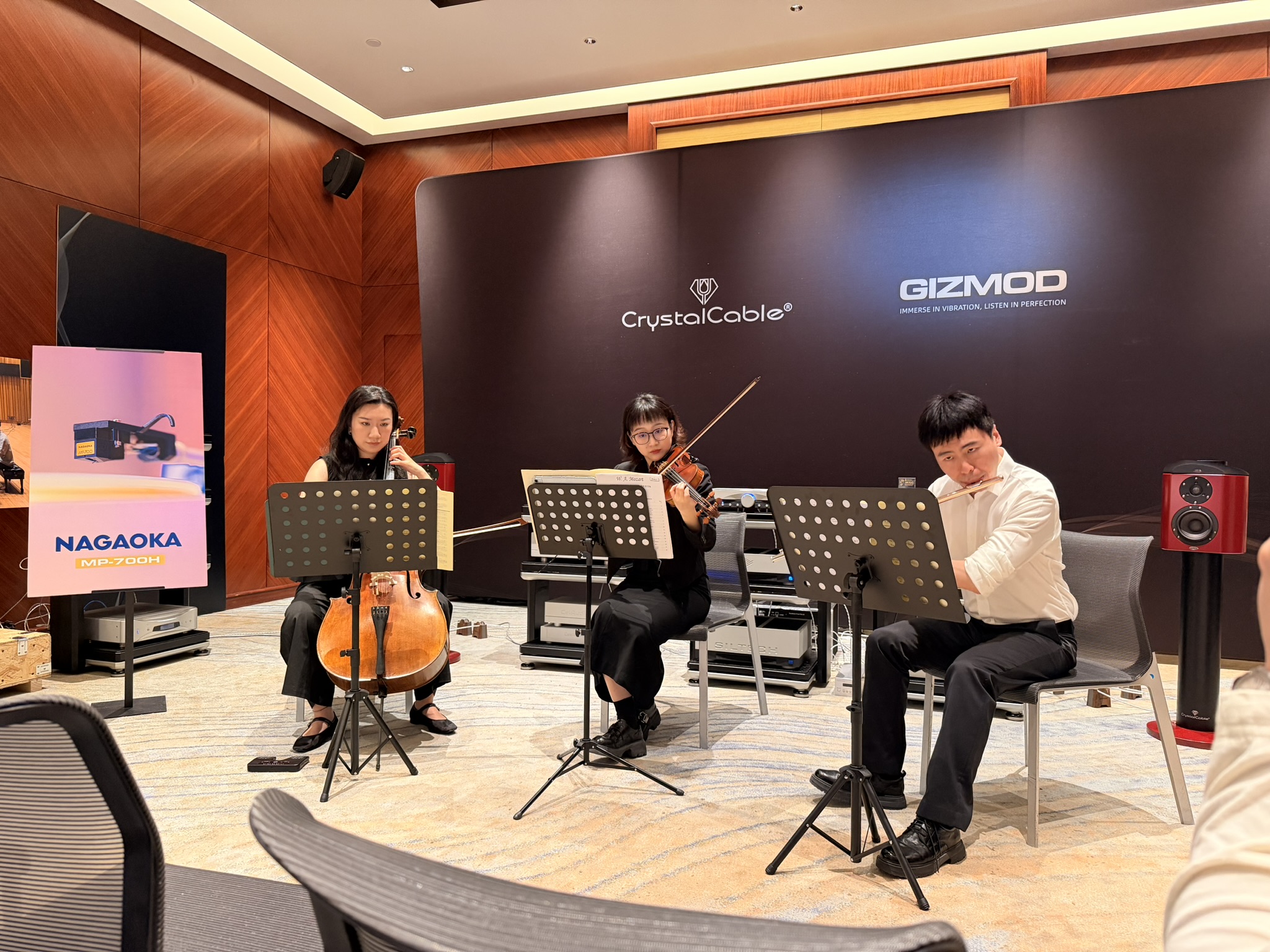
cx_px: 635
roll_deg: -0.7
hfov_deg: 71.6
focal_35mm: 24
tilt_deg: -0.4
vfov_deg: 56.8
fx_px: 881
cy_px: 476
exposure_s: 1/50
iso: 400
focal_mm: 6.76
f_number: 1.78
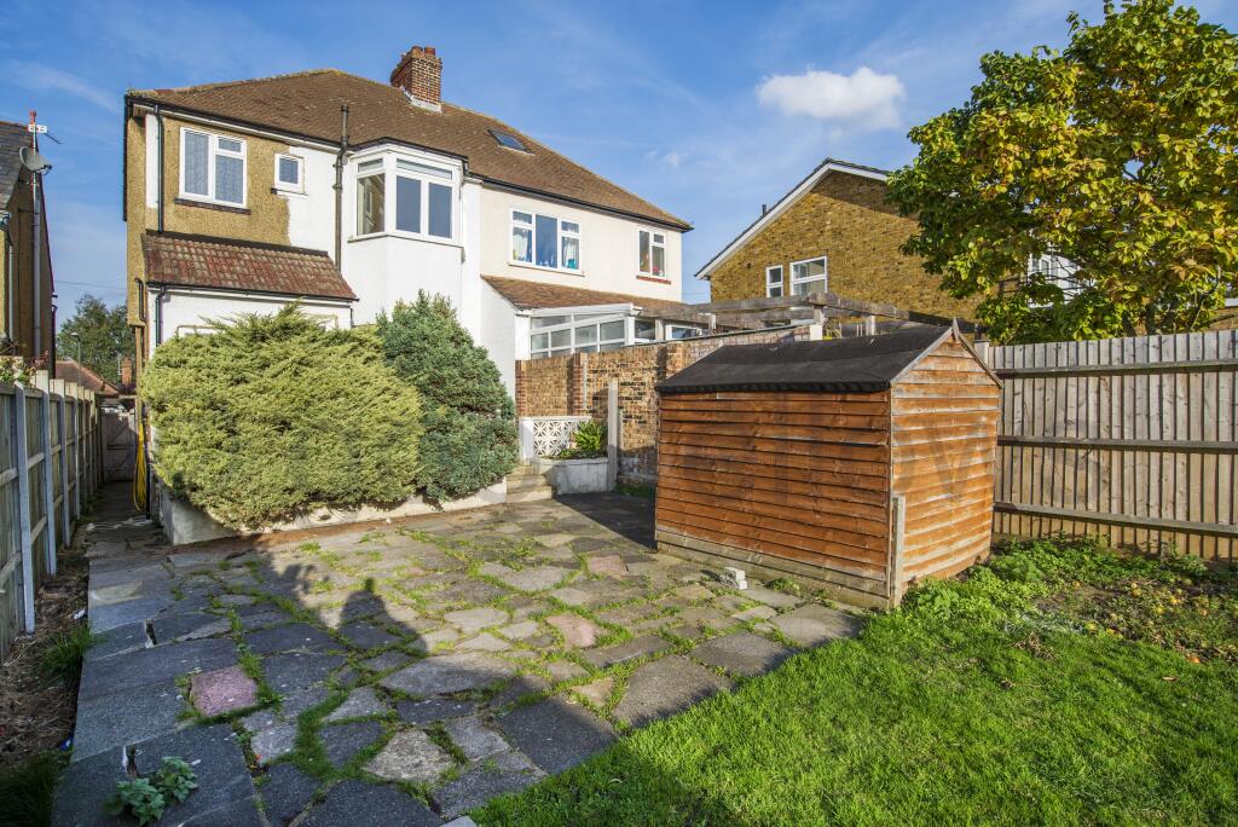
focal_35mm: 18
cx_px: 619
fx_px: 619
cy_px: 414
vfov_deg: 67.5
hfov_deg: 90.0
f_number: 10
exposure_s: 1/250
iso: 200
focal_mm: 18
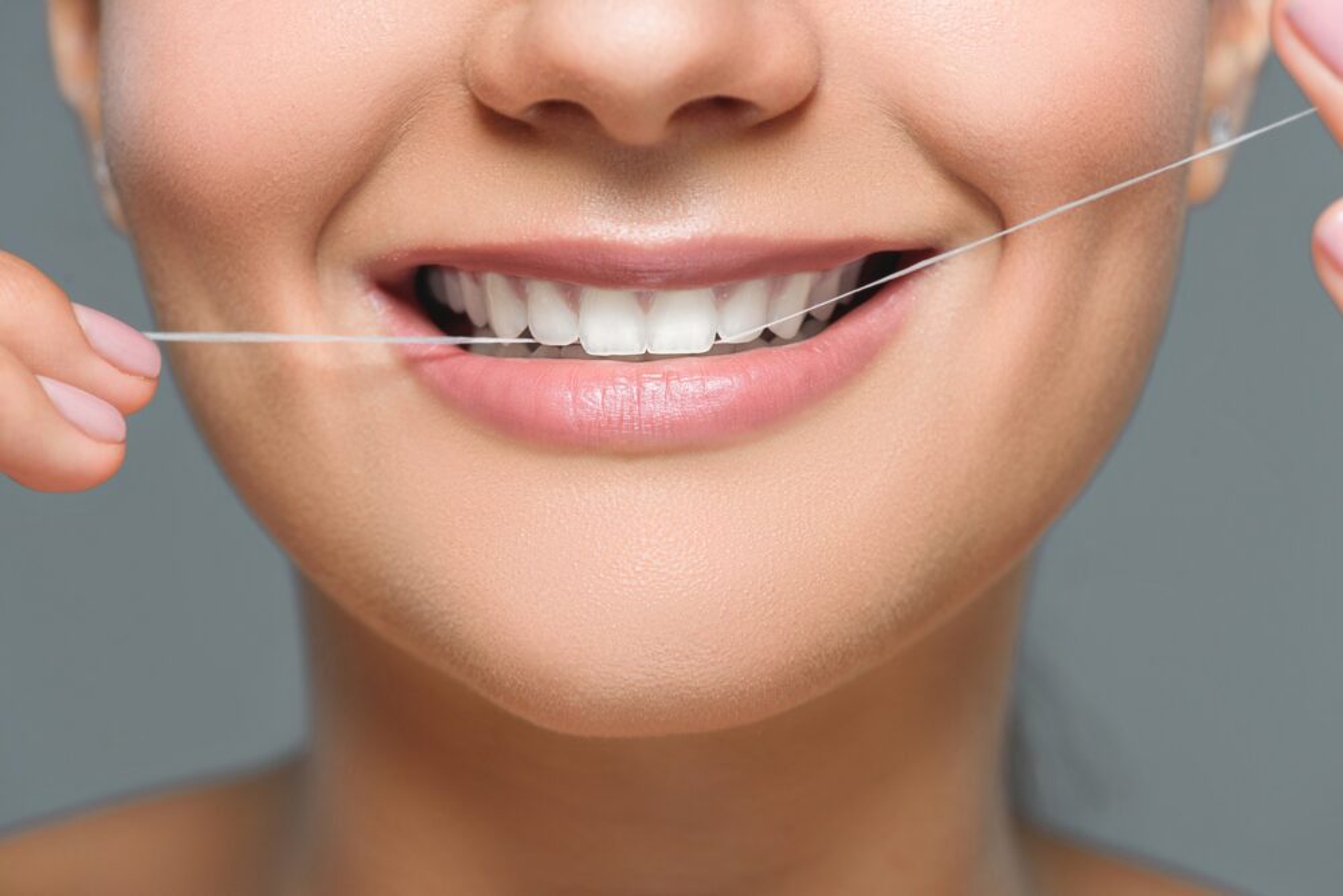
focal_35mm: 105
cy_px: 448
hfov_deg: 19.5
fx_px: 3917
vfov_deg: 13.0
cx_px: 672
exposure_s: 1/160
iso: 100
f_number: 7.1
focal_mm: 105
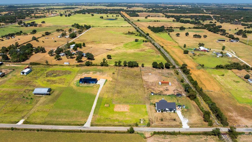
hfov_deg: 69.8
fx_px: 180
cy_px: 84
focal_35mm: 27
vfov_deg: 42.8
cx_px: 124
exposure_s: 1/240
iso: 100
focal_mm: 12.29
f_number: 2.8
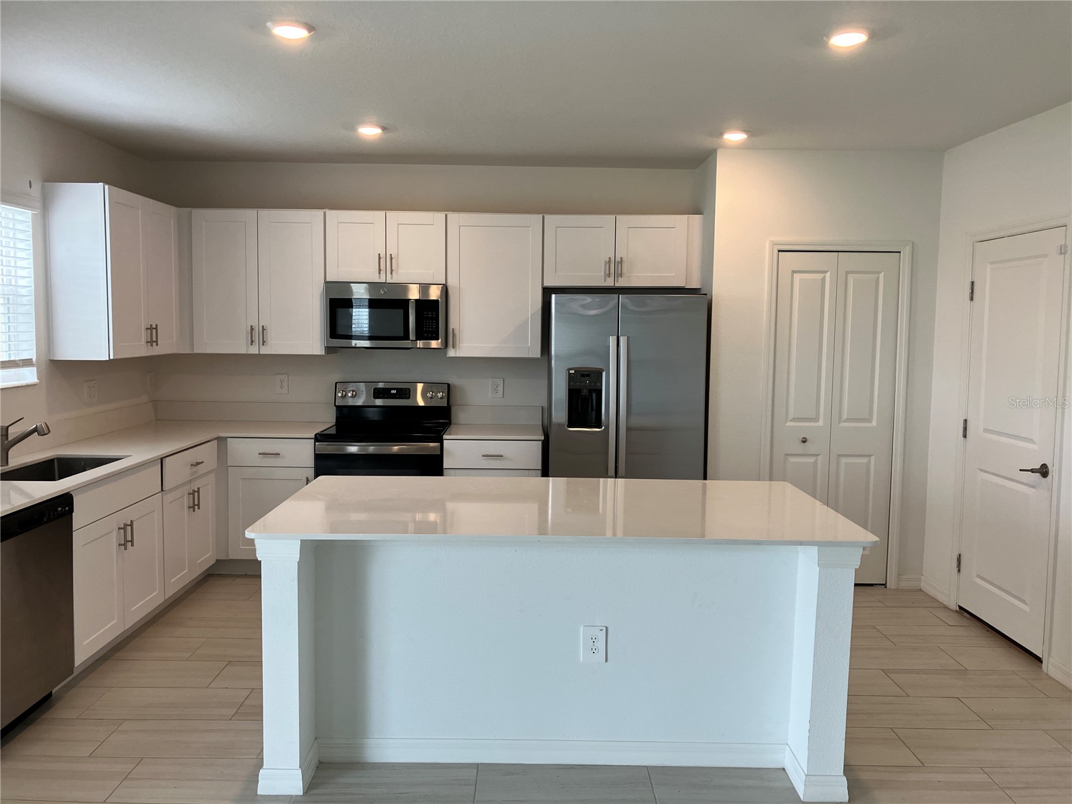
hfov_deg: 63.4
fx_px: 867
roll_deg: -0.4
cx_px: 536
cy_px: 402
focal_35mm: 28
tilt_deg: -4.2
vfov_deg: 49.7
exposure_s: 1/120
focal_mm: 3.99
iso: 80
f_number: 1.8
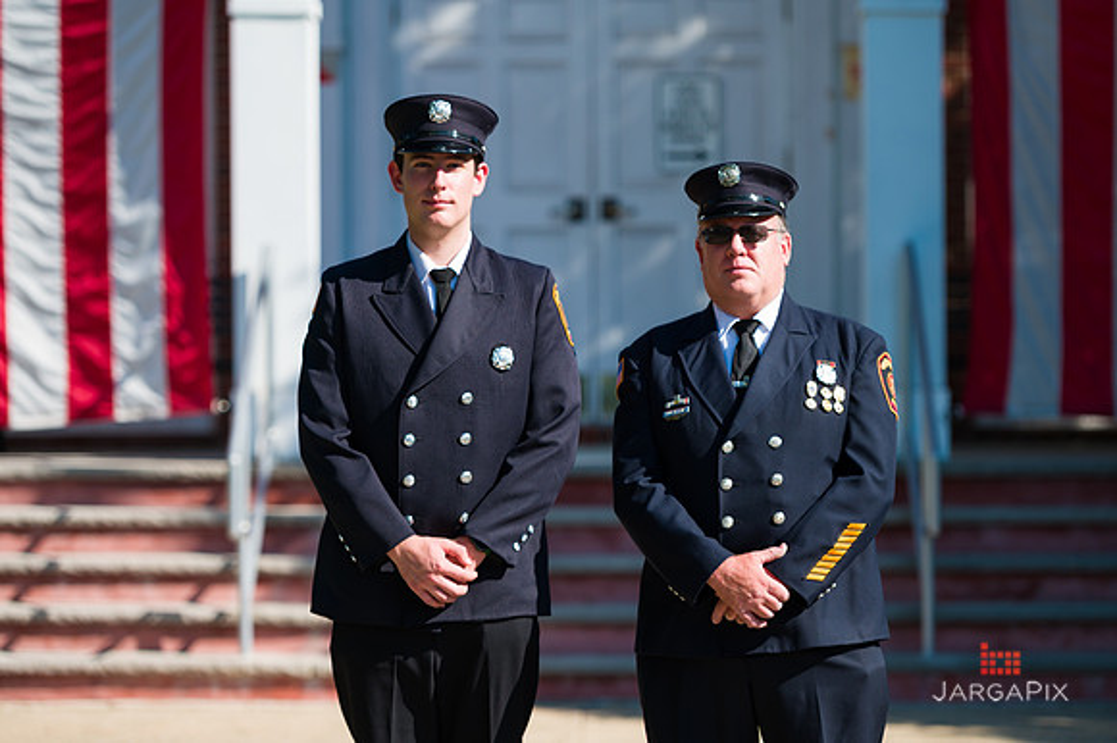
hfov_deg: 15.2
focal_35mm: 135
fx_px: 4186
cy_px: 372
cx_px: 558
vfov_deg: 10.1
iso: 200
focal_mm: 135
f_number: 3.2
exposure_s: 1/2500
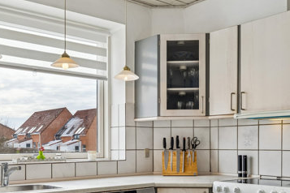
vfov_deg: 27.5
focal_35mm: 48
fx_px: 388
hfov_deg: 41.0
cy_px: 150
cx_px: 141
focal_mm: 21.5
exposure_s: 1/100
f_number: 8
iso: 200
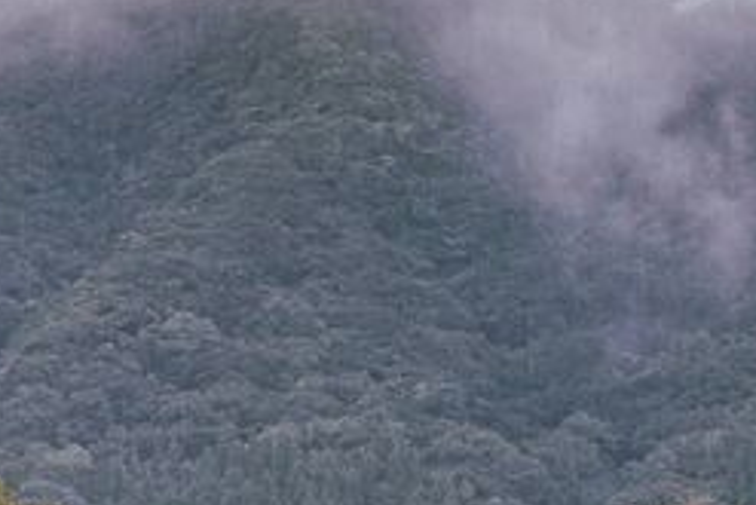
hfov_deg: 7.8
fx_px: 5547
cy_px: 525
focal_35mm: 264
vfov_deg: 5.2
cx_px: 366
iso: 50
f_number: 2.8
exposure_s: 1/121
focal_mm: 9
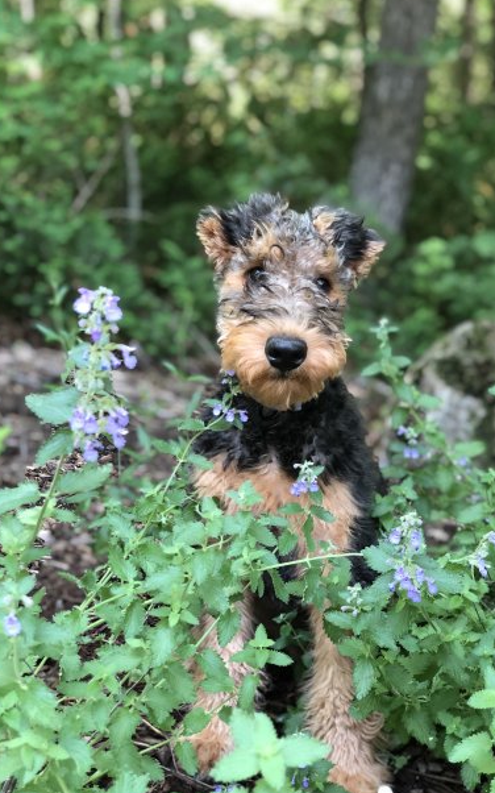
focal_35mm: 56
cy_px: 394
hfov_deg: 23.1
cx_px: 284
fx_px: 1209
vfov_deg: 36.3
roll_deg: -1.0
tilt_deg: -7.4
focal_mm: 6
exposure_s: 1/60
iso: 80
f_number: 2.4
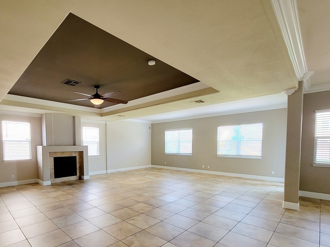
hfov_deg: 89.7
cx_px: 130
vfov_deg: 73.5
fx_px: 162
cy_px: 153
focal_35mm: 17
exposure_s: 1/60.2
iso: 100
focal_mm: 2.2
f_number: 2.2
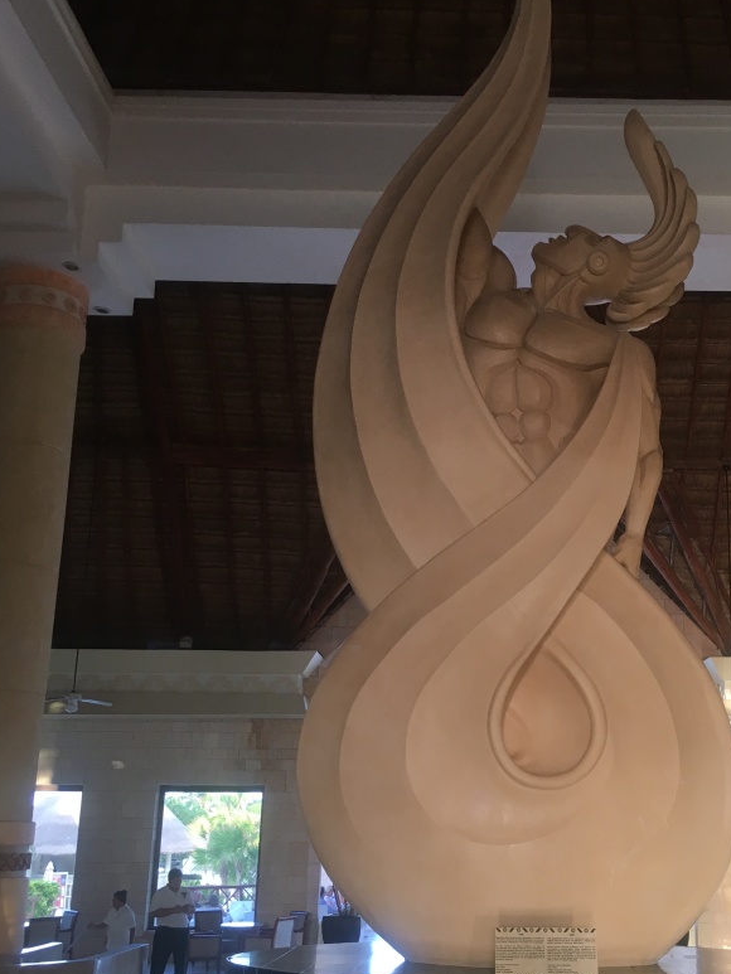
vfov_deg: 46.6
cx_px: 495
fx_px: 1126
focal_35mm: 40
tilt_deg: +12.3
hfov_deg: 35.6
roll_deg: -0.6
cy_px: 575
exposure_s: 1/30
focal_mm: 4.15
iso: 25
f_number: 2.2
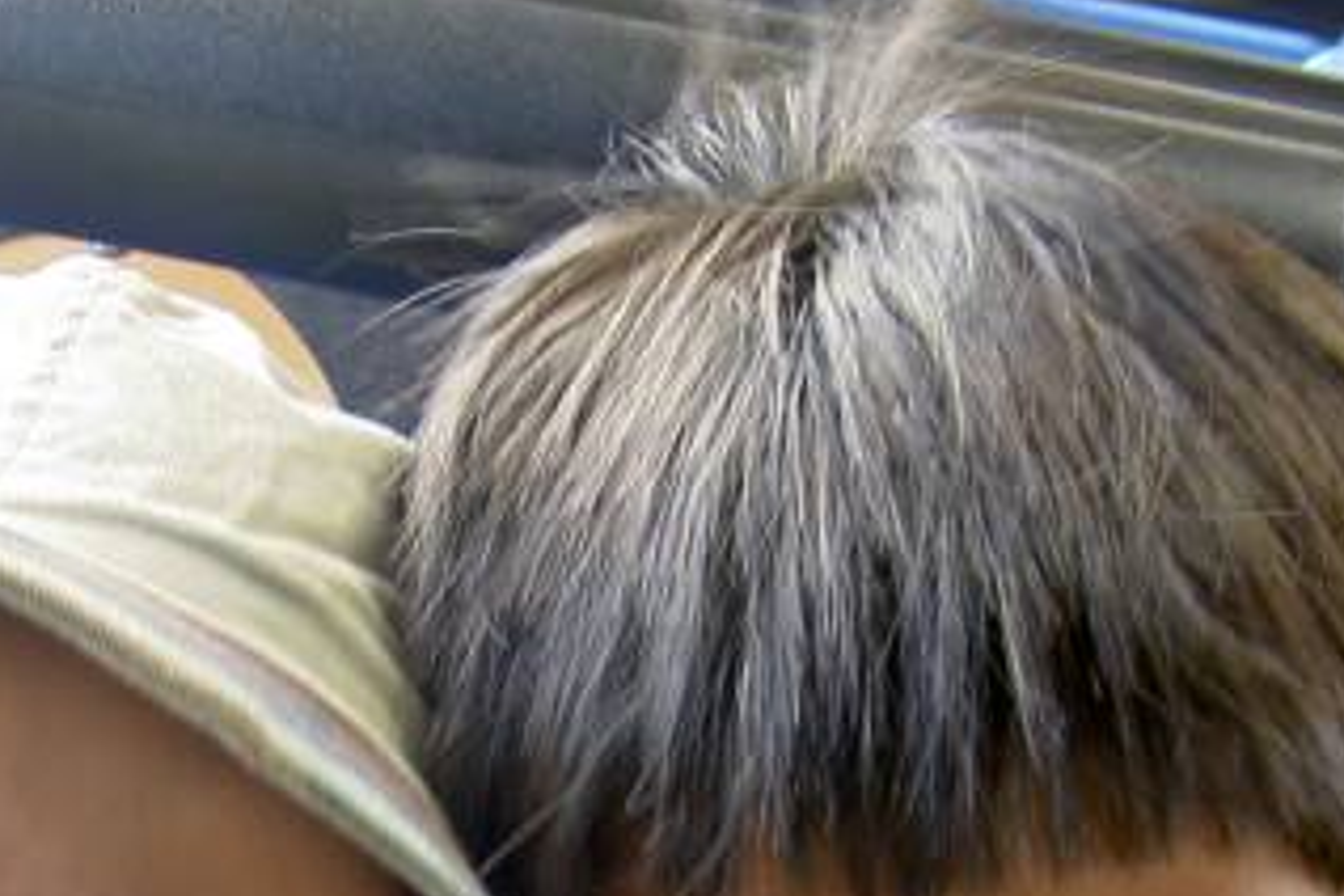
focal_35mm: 102
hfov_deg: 20.0
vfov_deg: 12.9
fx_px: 3808
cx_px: 490
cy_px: 1247
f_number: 2.8
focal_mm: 8
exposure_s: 1/30
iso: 100
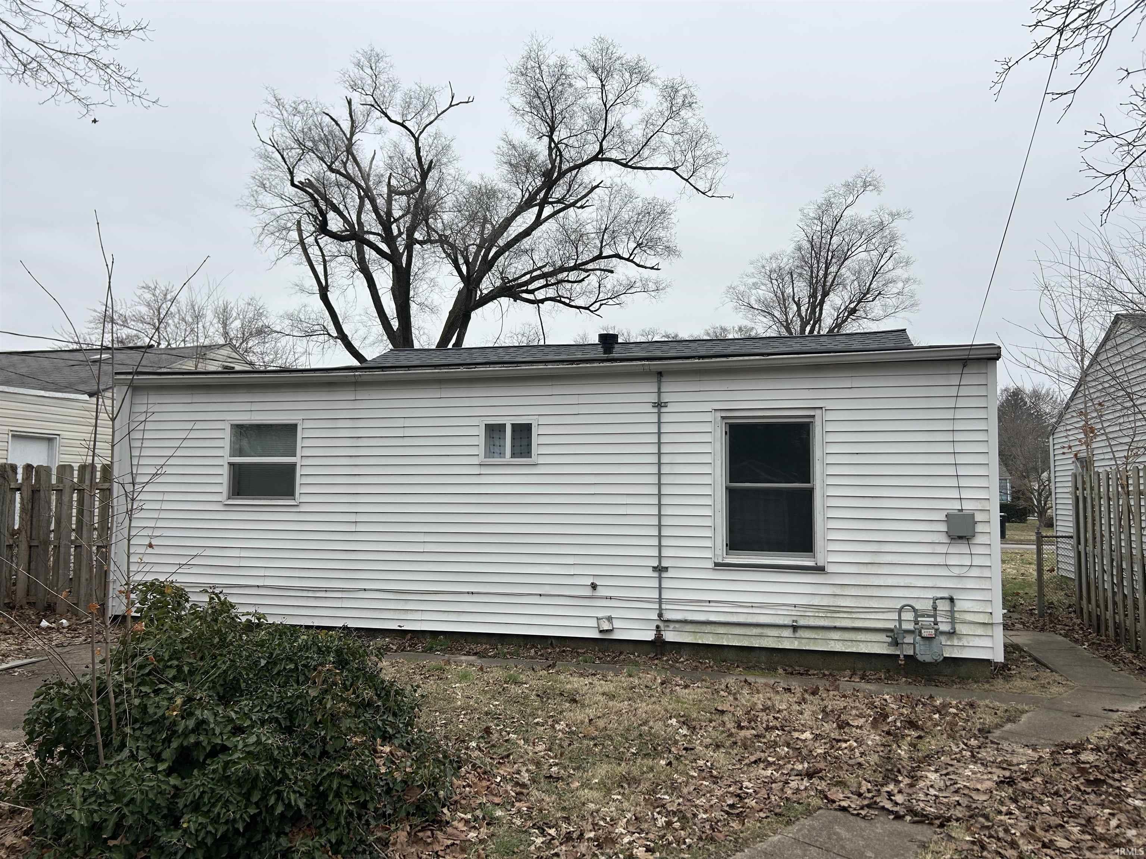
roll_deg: +0.0
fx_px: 861
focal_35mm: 26
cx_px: 573
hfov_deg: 67.3
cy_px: 430
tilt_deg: +5.0
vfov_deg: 53.1
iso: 50
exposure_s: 1/2404
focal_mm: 5.7
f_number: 1.5
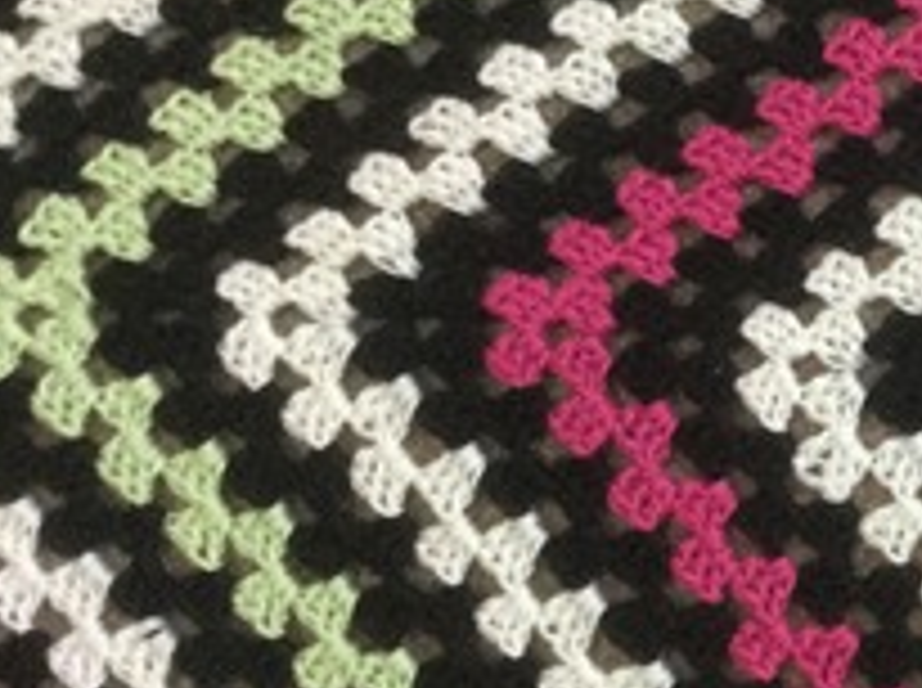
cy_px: 486
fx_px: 2579
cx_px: 1399
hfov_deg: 18.0
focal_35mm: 97
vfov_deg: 15.2
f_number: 2.4
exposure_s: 1/33
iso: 200
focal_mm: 3.3
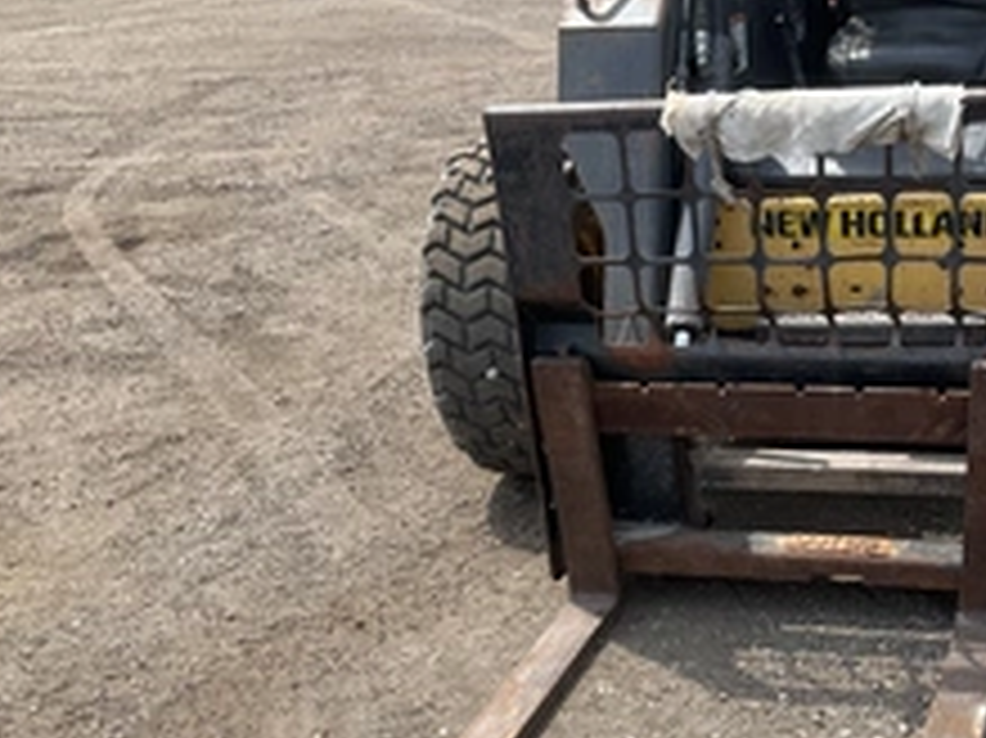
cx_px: 756
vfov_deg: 26.9
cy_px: 598
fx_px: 1509
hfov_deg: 35.3
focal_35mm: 53
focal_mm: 3
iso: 25
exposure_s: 1/869
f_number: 1.8
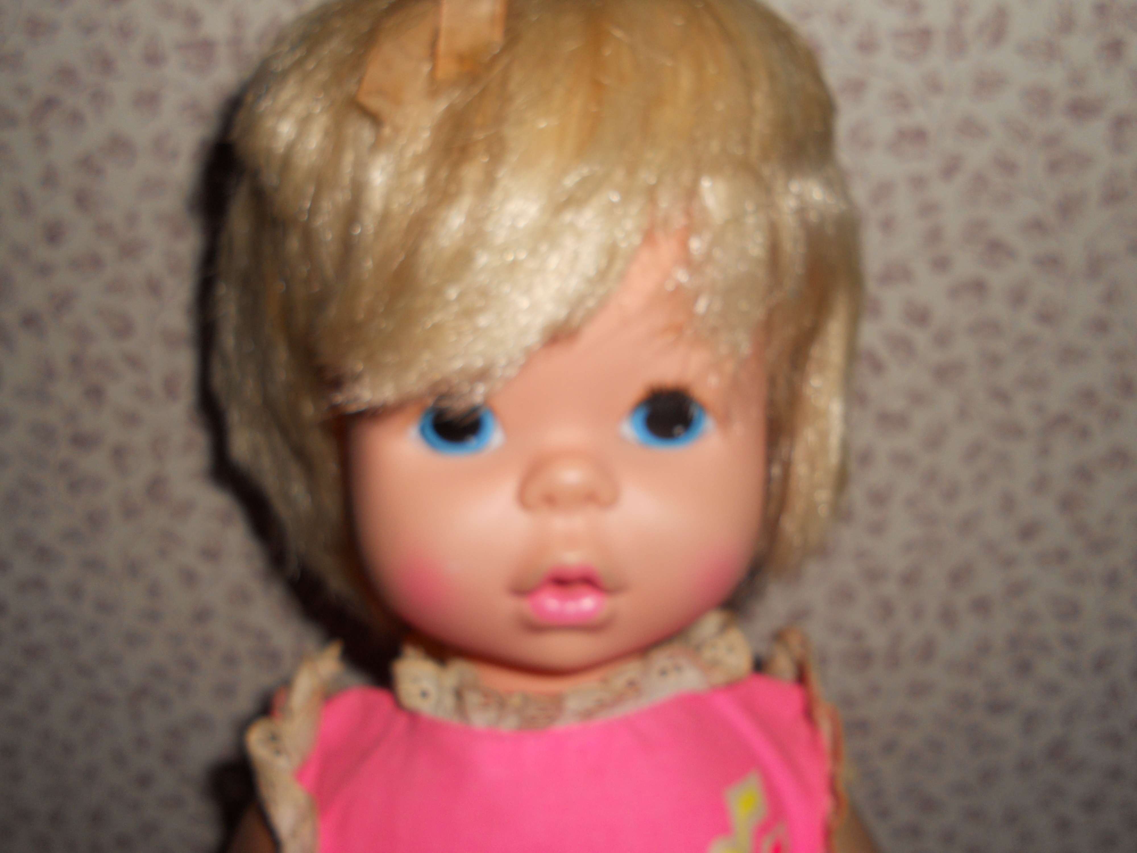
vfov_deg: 44.2
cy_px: 426
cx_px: 568
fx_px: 1051
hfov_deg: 56.8
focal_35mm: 32
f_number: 8.8
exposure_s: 1/25
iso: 80
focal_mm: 5.8
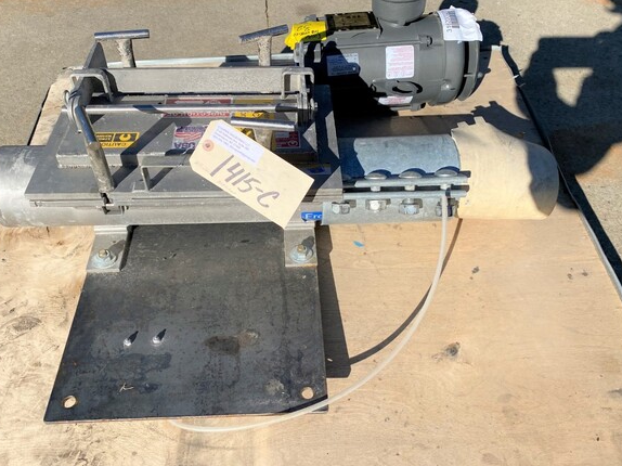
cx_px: 298
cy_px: 223
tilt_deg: -50.1
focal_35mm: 29
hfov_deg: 61.7
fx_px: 521
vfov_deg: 48.2
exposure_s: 1/4274
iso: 32
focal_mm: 4.25
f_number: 1.8
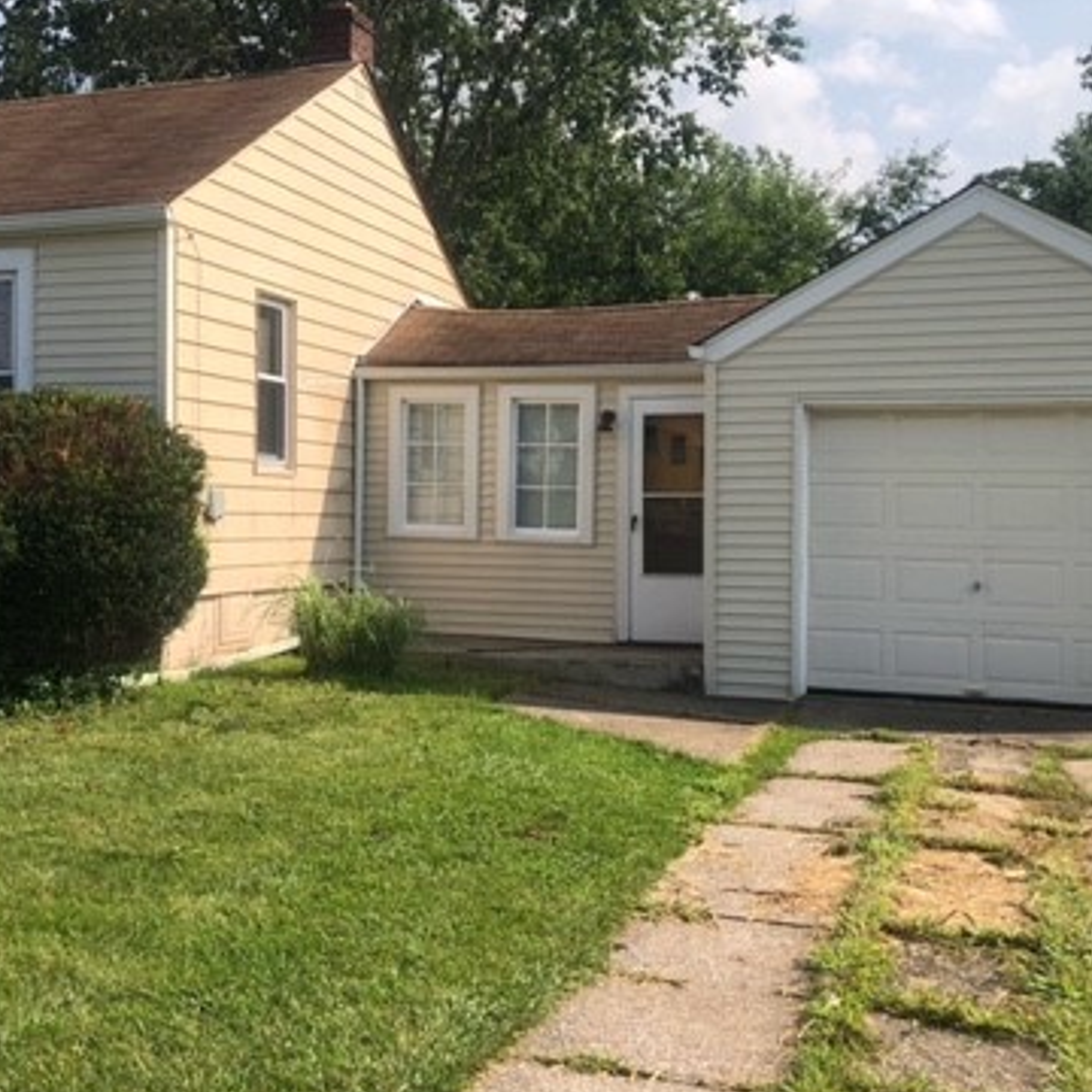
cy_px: 500
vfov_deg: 38.3
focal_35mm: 44
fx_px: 1570
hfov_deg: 37.8
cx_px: 346
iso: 20
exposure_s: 1/1600
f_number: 1.8
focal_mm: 3.99
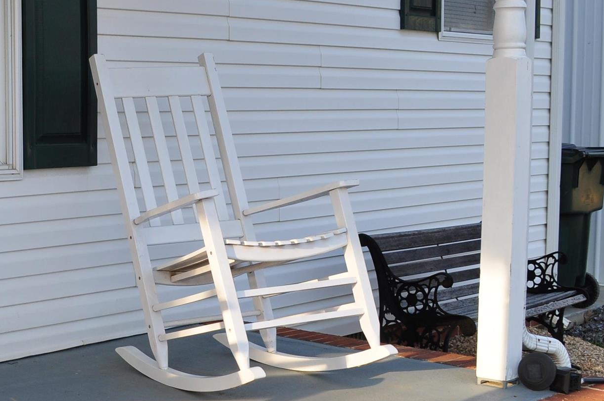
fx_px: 1139
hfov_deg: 28.0
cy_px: 259
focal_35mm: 68
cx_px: 7
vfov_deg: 19.9
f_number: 9
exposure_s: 1/125
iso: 200
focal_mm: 18
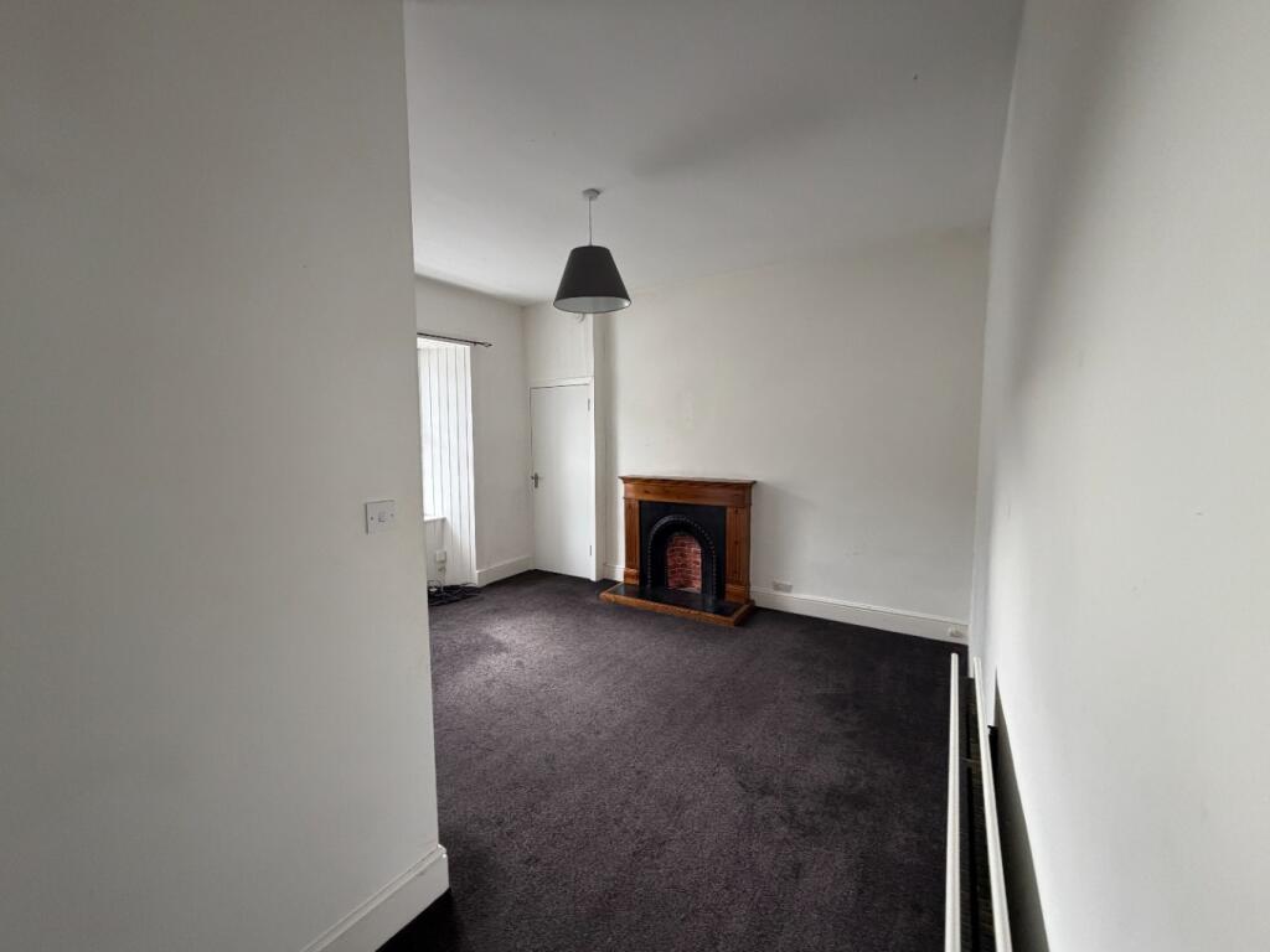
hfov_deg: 102.1
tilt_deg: -3.0
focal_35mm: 14
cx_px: 635
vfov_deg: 85.7
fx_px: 514
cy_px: 476
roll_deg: +1.4
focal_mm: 2.22
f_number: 2.2
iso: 320
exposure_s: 1/82
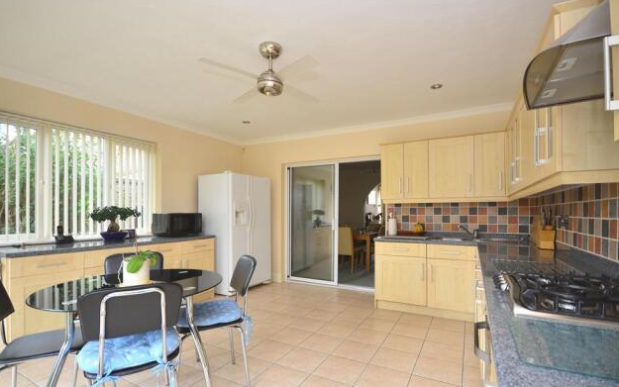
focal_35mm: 16
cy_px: 208
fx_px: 270
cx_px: 321
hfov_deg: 97.8
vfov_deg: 71.2
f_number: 5
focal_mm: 10
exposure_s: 1/20
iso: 200
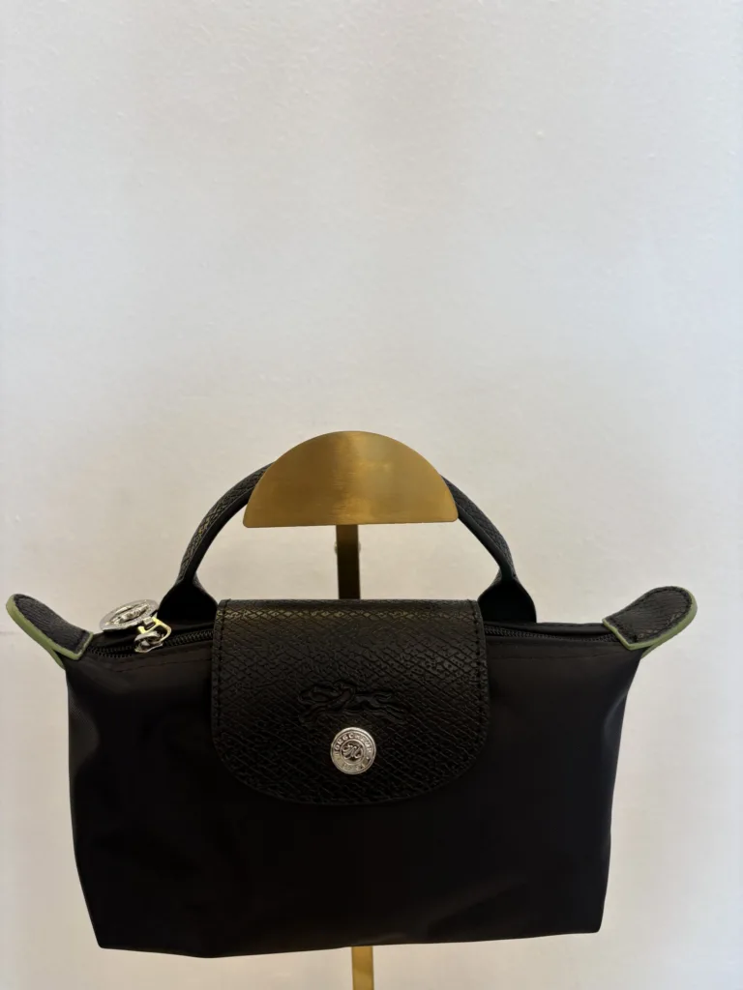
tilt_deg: -3.9
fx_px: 744
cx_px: 372
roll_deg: +2.6
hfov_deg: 53.1
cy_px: 495
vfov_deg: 67.3
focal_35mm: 26
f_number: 1.6
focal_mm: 5.96
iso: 50
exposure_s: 1/100
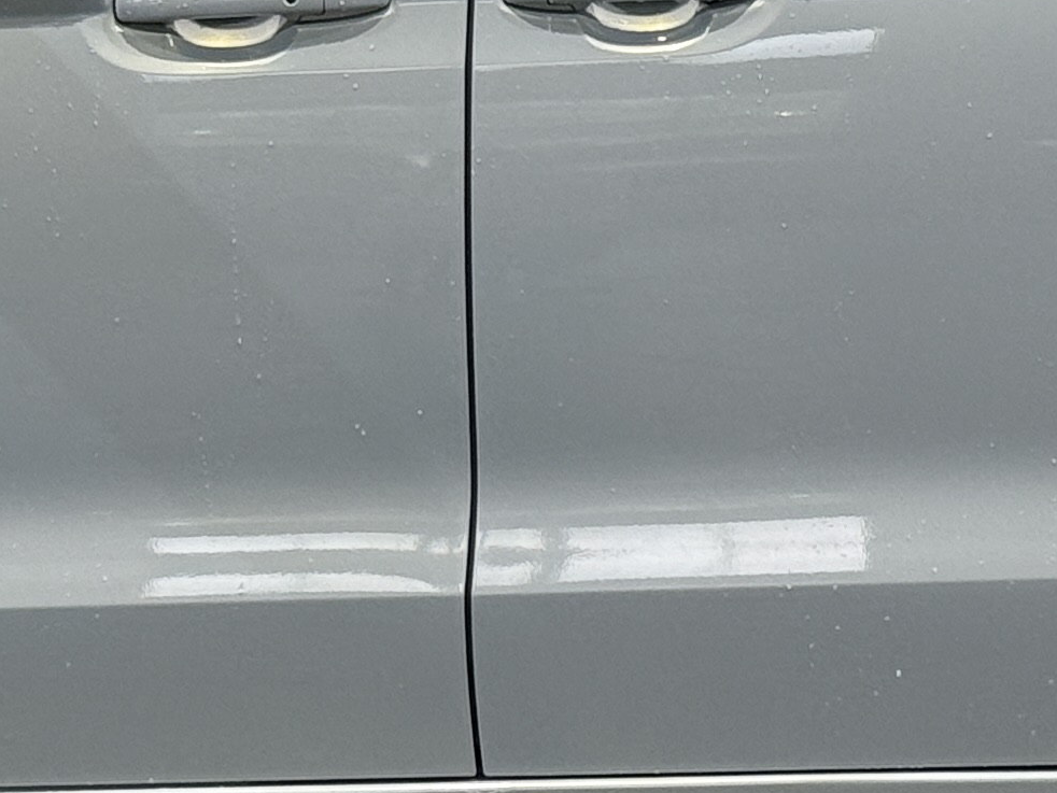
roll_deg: +0.1
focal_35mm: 197
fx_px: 6017
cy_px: 222
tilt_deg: -1.3
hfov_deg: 10.0
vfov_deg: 7.5
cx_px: 395
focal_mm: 6.76
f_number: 1.78
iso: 125
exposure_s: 1/60
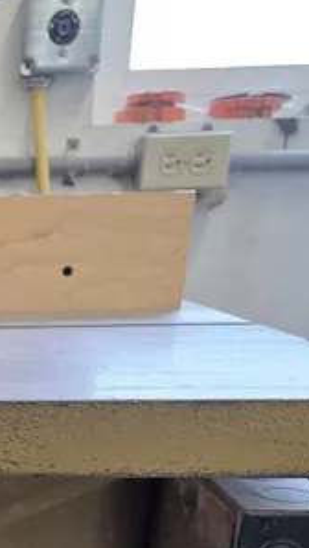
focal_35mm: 63
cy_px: 614
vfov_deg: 29.7
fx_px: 916
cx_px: -165
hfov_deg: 17.2
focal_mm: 6.3
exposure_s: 1/120
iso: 160
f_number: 1.7
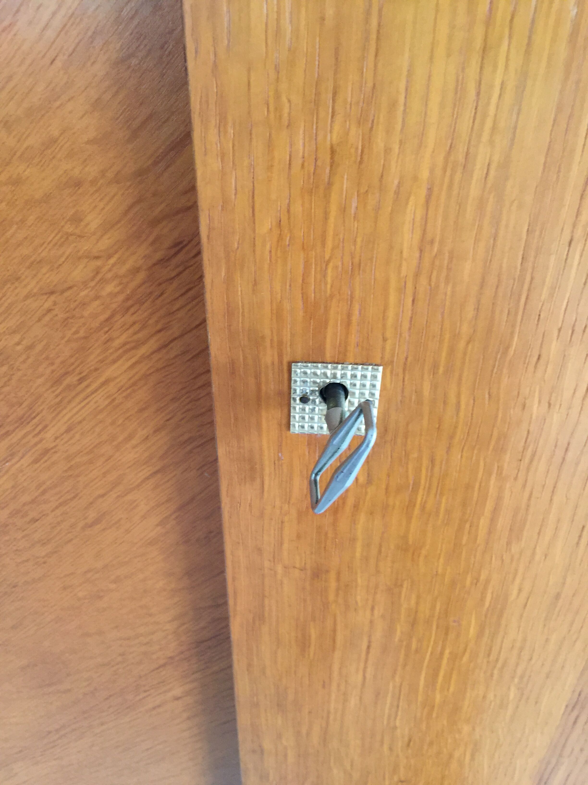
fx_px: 657
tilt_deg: -34.4
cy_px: 392
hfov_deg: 48.2
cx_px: 294
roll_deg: +0.2
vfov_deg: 61.7
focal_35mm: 29
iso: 125
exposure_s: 1/10
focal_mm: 4.15
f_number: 2.2
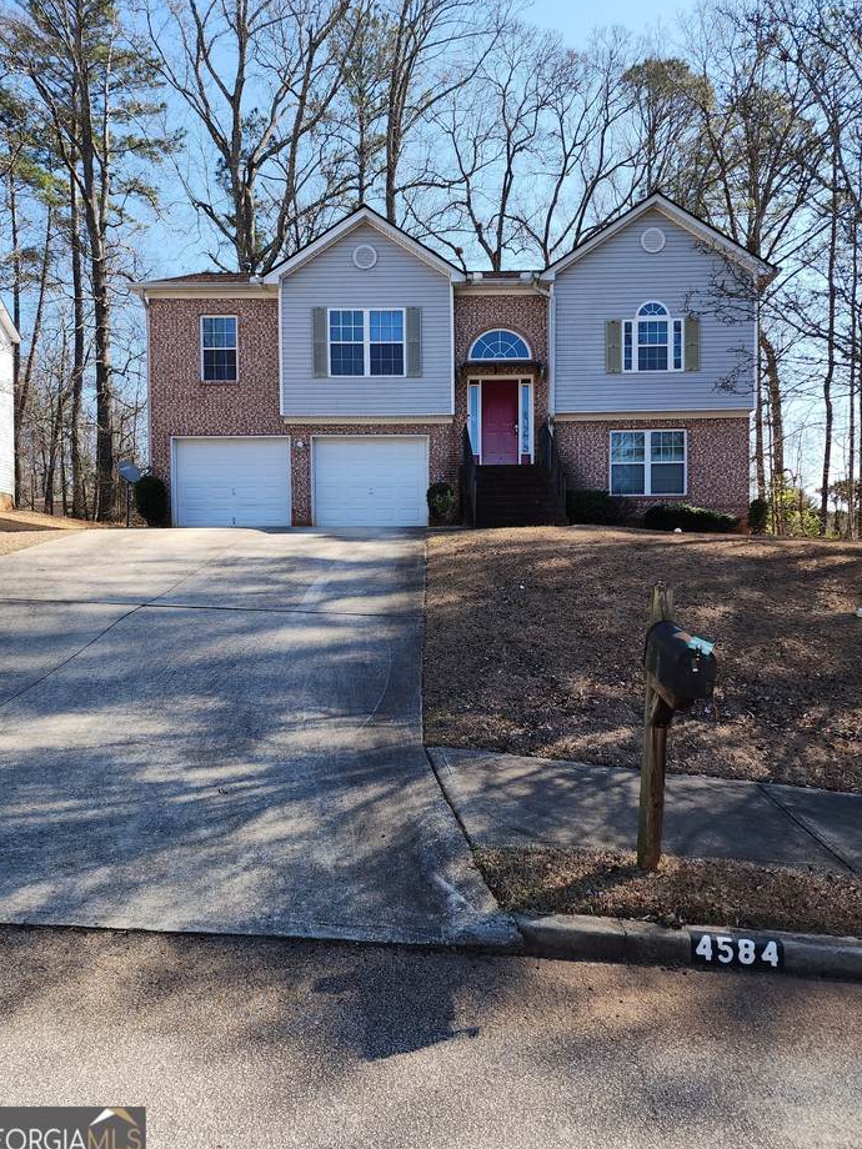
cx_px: 416
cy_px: 567
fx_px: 797
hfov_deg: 56.8
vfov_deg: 71.6
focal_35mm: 24
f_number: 1.8
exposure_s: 1/416
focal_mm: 6.4
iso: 12
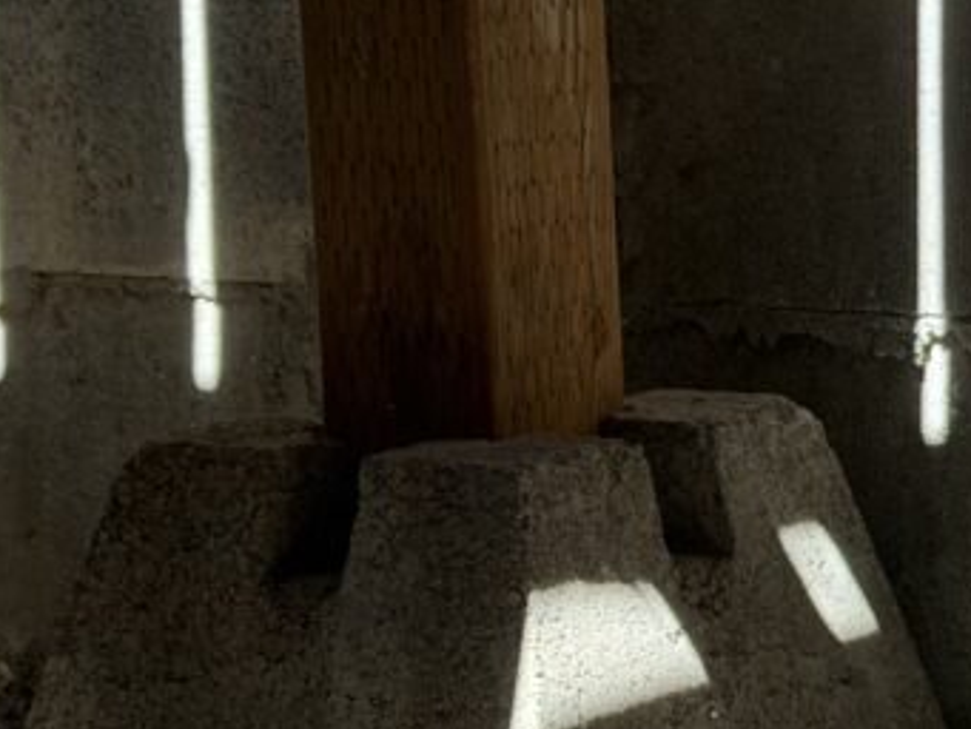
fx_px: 4041
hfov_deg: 13.3
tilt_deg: -7.6
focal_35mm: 144
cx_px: 1170
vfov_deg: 10.3
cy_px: 196
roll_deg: +1.3
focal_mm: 6.76
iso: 200
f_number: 1.78
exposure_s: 1/210
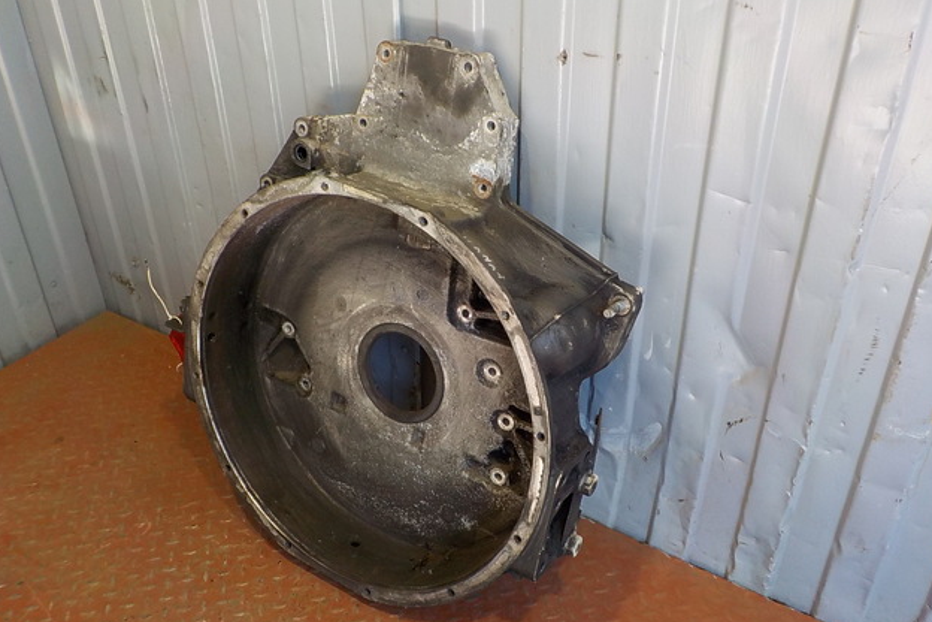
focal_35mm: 32
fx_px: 828
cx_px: 469
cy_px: 330
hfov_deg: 58.7
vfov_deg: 41.1
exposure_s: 1/30
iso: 180
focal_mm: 4.1
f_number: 3.3
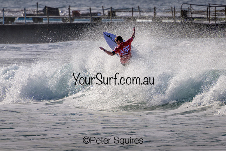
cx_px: 113
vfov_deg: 1.7
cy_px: 76
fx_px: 5023
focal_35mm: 800
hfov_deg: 2.6
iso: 640
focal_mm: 800
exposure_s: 1/3200
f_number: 11
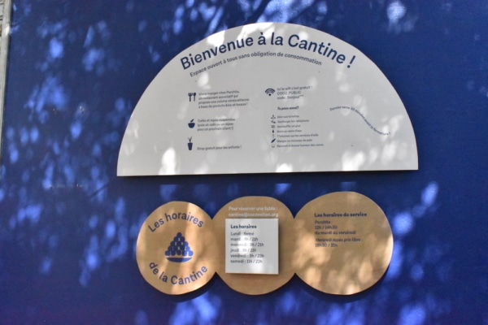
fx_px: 549
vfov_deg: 33.0
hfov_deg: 47.9
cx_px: 244
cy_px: 162
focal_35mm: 40
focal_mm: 27
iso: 12800
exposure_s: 1/1600
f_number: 20
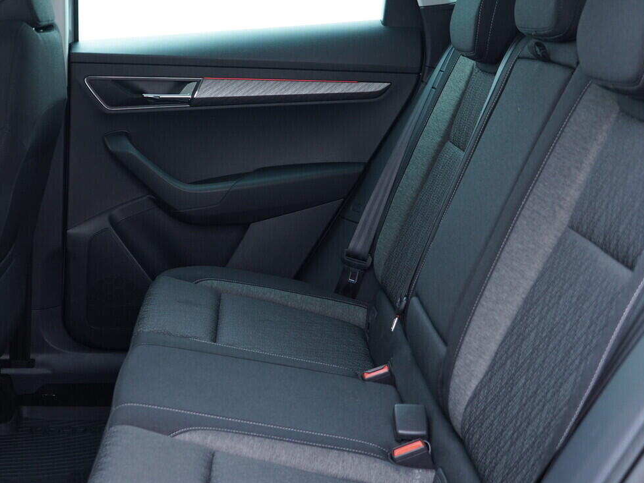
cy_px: 184
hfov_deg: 37.1
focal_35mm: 51
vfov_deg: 28.5
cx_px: 221
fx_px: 949
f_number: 2.8
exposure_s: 1/40
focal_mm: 24
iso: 500
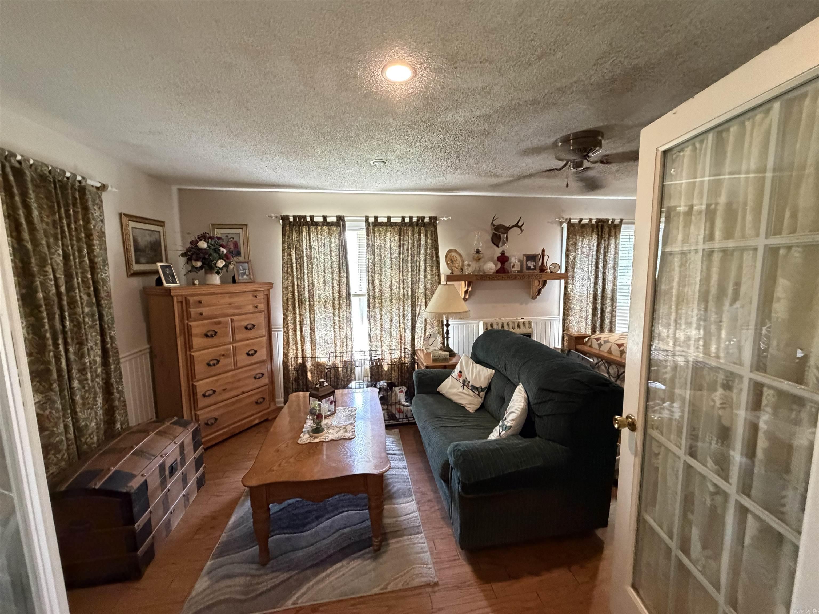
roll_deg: +2.8
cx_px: 410
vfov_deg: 85.7
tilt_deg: -4.0
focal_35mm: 14
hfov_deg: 102.1
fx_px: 331
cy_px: 307
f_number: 2.2
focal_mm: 2.22
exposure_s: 1/60
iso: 640
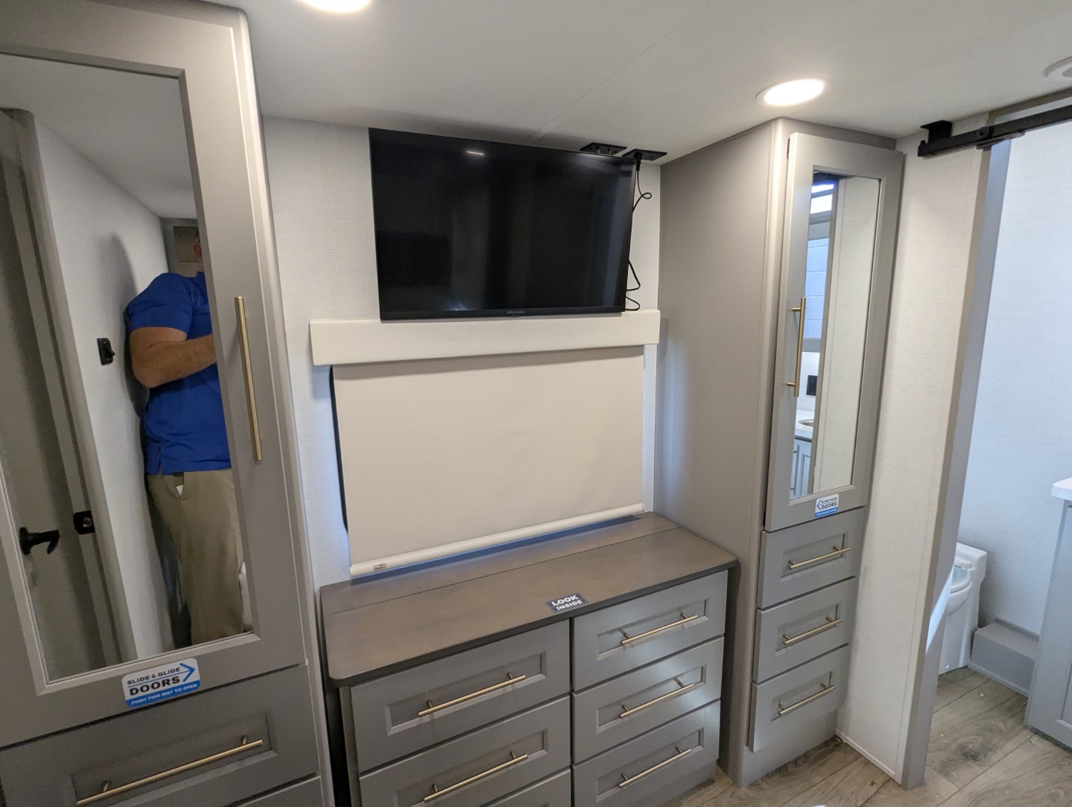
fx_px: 496
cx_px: 536
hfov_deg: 94.4
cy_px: 404
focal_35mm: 16
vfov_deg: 78.2
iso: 244
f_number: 2.2
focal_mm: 2.35
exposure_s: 1/82.6
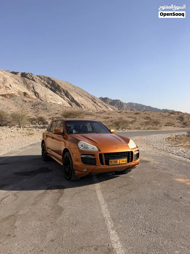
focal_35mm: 24
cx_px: 95
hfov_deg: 56.8
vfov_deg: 71.6
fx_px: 176
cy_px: 127
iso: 80
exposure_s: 1/5319
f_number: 1.78
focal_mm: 6.76
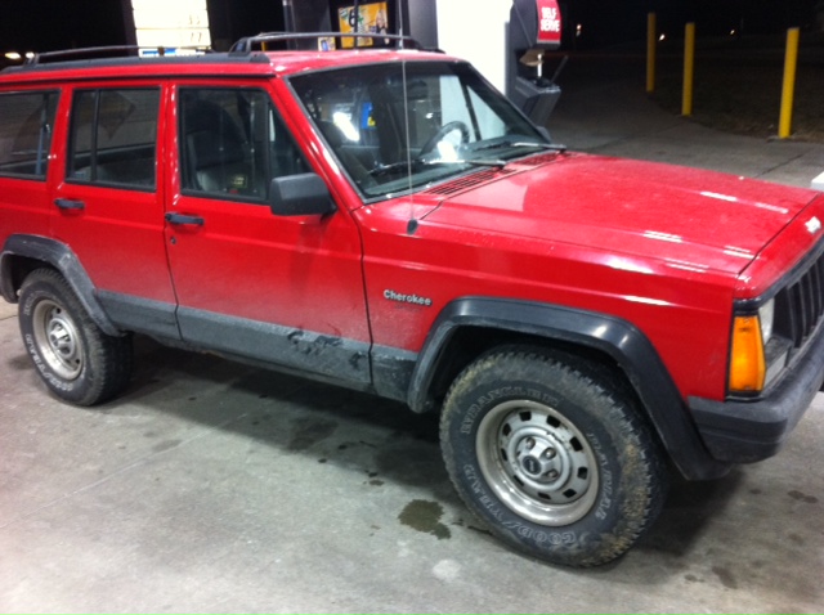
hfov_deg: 52.7
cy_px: 308
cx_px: 412
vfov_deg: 40.6
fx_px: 832
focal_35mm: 35
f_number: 2.8
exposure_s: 1/15
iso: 160
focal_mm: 3.85
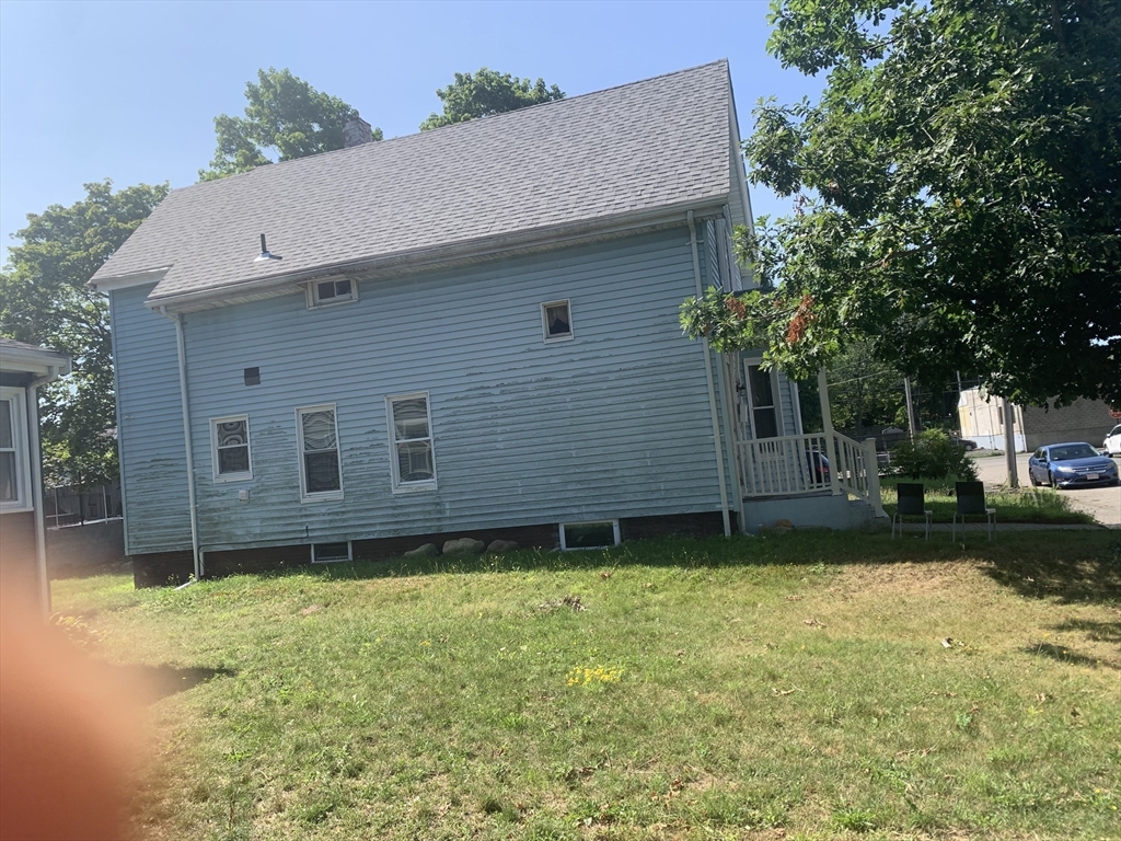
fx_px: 842
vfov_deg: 53.1
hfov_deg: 67.3
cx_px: 560
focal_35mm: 26
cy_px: 420
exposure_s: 1/1205
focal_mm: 4.25
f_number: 1.8
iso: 25
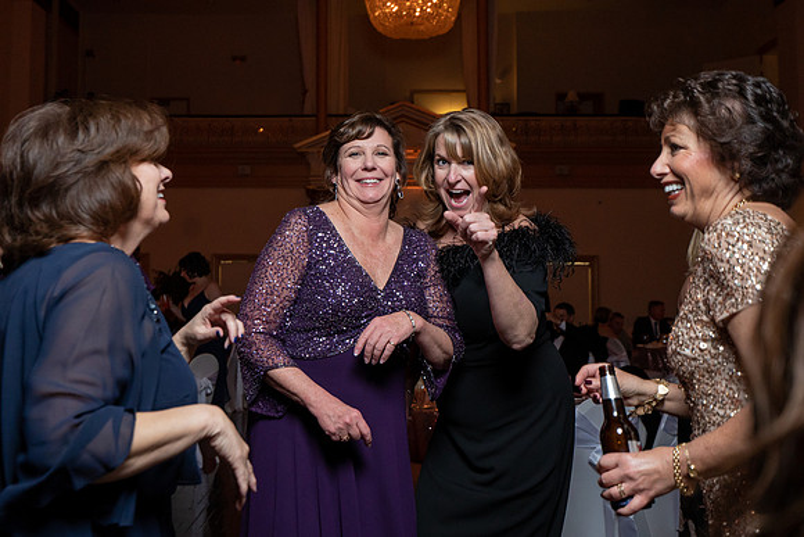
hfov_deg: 49.7
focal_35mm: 39
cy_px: 228
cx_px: 338
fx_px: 864
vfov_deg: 34.4
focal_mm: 33
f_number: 4
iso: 2000
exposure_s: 1/200
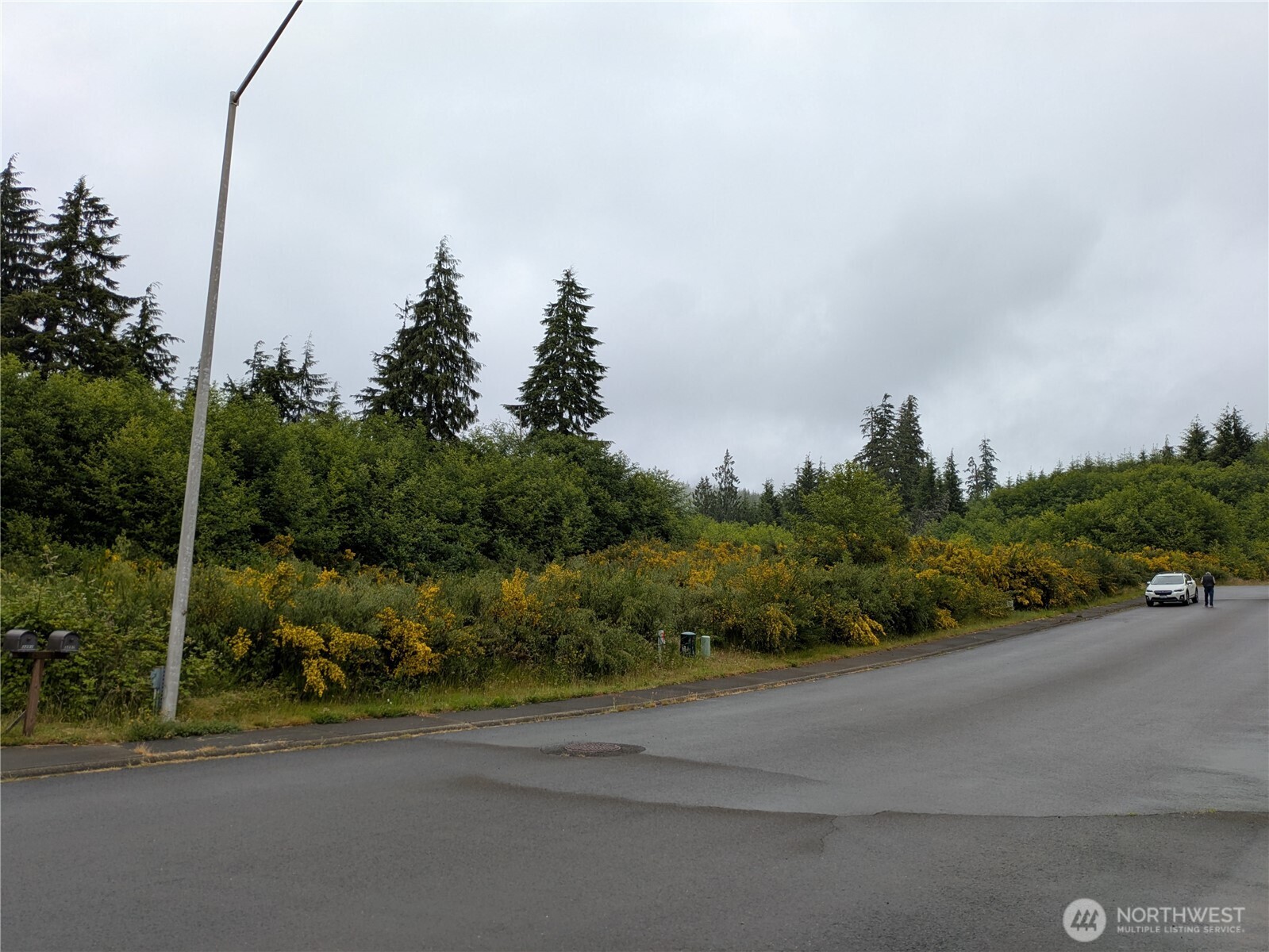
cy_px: 476
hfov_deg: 69.4
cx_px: 634
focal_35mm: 25
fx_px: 917
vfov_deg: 54.9
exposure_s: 1/1093
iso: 51
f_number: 1.89
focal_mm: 5.43
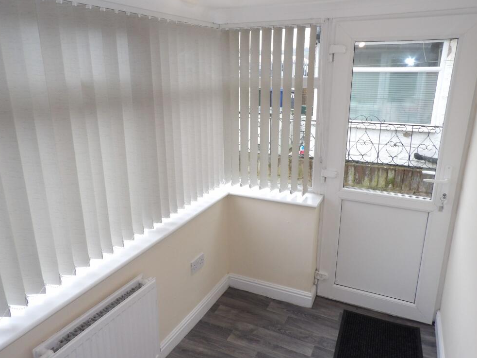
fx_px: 344
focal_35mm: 25
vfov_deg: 54.9
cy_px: 175
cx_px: 234
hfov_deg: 69.4
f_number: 4.6
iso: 170
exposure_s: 1/60
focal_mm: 4.3
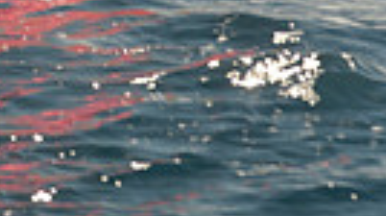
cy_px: -576
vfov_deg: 2.7
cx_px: -82
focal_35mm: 432
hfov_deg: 5.0
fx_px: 4416
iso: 200
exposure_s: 1/640
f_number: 9
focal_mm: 95
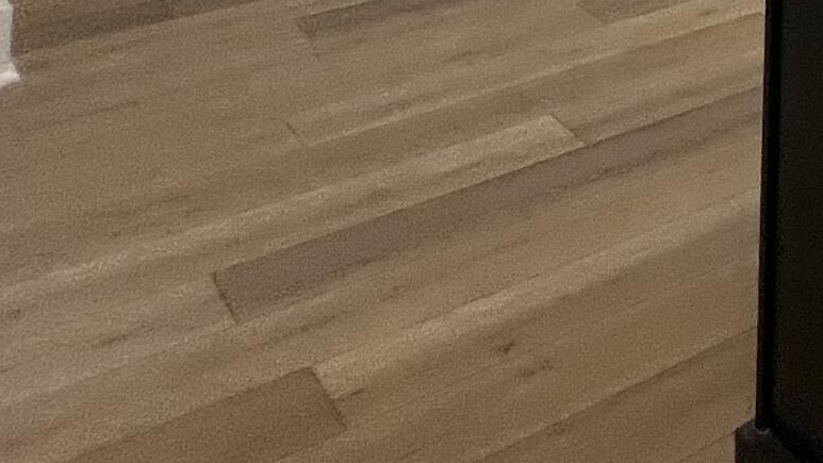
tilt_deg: +1.2
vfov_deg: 15.8
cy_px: -529
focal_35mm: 55
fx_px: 1200
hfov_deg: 20.7
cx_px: 1570
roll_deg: +0.5
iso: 80
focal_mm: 1.57
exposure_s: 1/120
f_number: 1.8
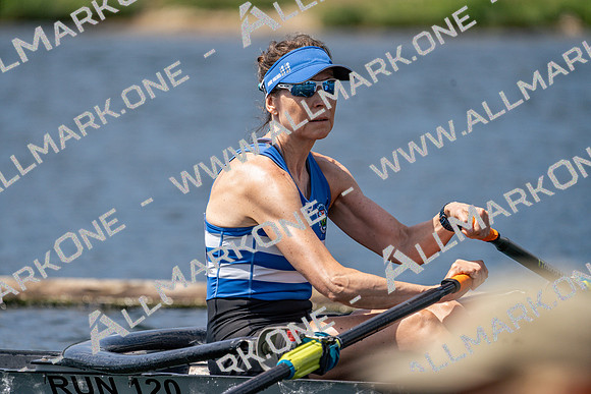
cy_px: 197
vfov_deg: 2.5
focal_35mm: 553
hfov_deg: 3.7
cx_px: 296
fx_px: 9080
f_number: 6.3
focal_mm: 553
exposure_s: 1/2000
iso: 250
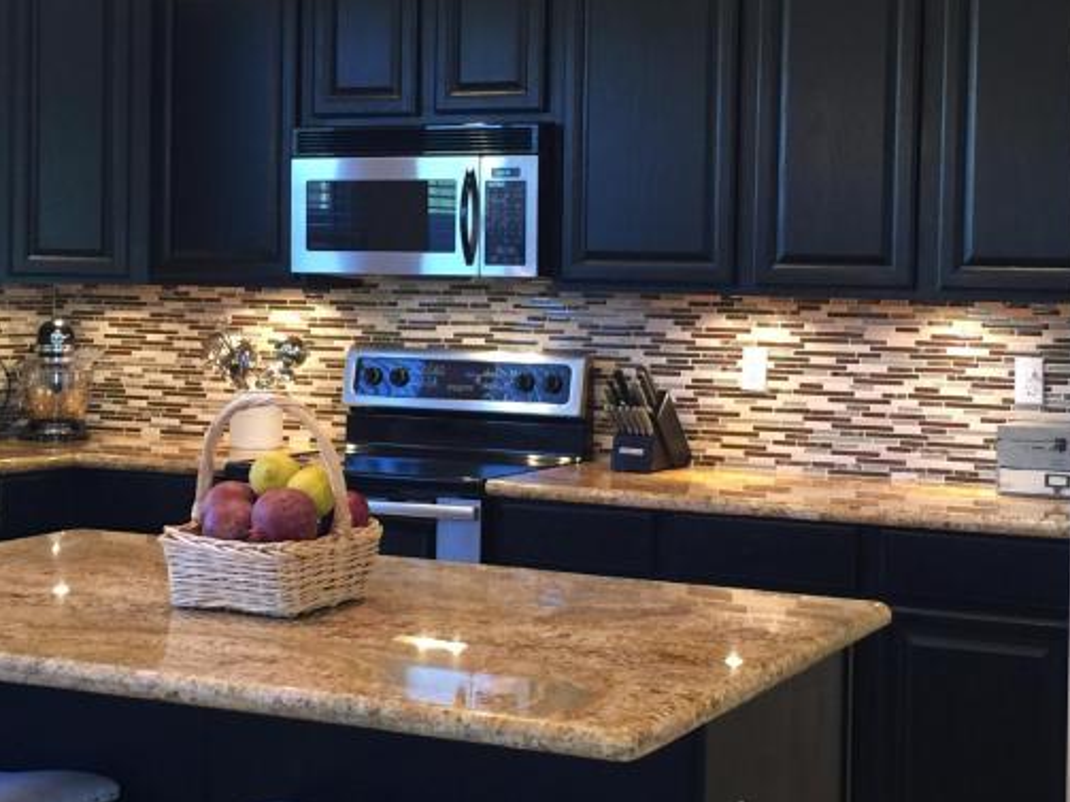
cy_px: 334
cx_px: 606
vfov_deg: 24.8
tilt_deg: -1.4
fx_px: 1823
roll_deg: -1.6
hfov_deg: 32.7
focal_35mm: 59
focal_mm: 4.15
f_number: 2.2
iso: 100
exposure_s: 1/15
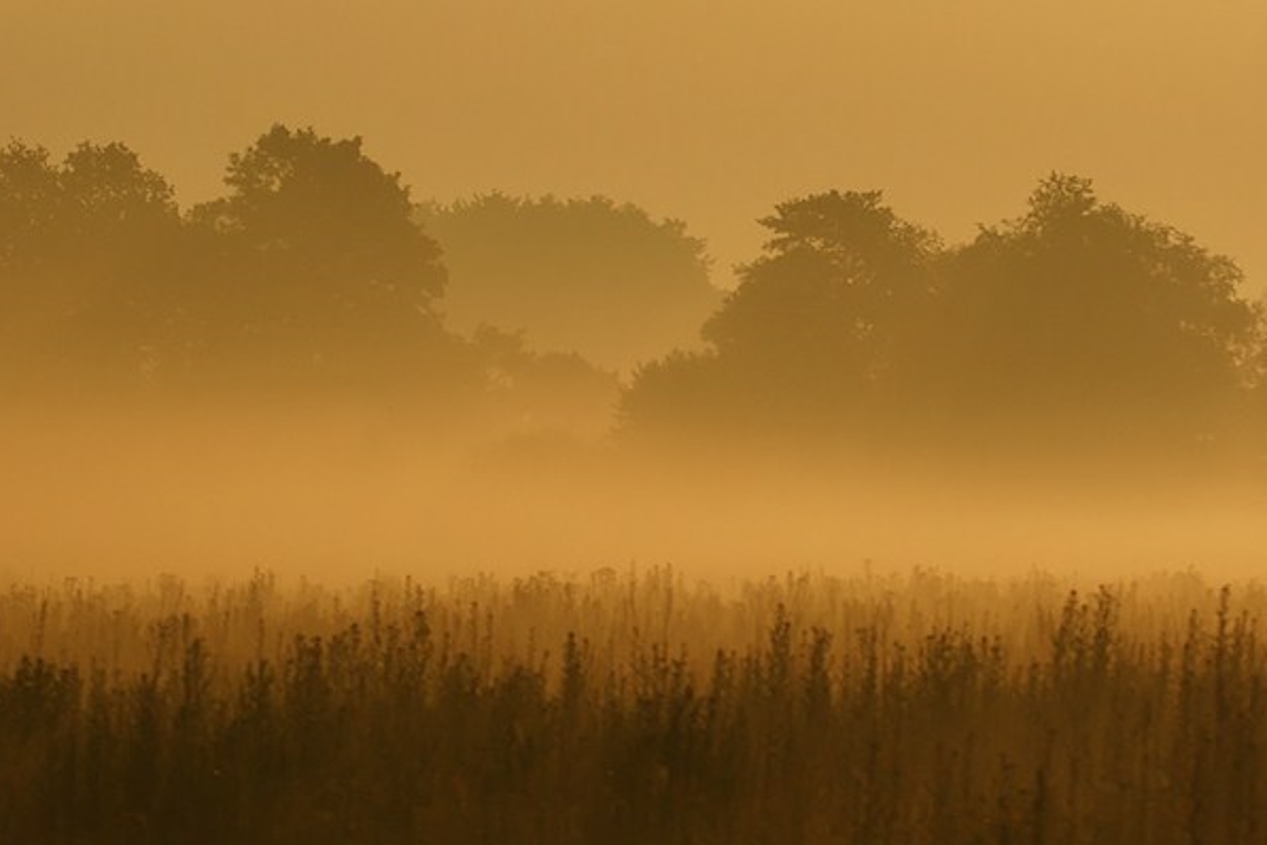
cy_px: 340
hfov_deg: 6.6
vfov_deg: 4.4
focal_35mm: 314
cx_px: 658
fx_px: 11050
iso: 200
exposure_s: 1/8000
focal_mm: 100
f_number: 5
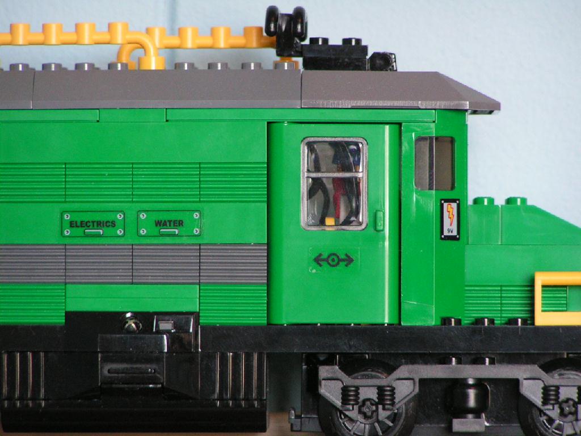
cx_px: 290
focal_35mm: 297
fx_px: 4985
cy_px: 218
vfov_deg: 5.0
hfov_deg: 6.7
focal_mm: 45.4
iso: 200
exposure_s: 1/40
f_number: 3.5
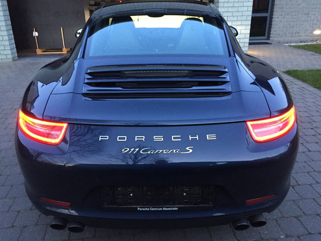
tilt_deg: -22.6
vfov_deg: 48.2
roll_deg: +1.4
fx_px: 269
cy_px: 120
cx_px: 160
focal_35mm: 29
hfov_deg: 61.7
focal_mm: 4.15
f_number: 2.2
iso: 250
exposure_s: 1/25
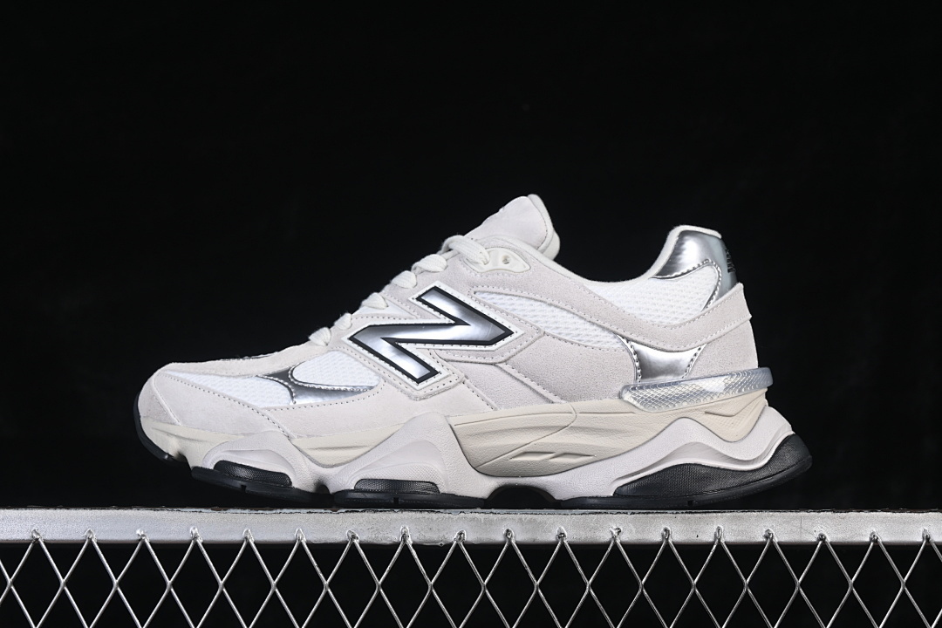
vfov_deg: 18.2
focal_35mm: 75
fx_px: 1962
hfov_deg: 27.0
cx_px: 471
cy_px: 314
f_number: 8
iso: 160
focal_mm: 50
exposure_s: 1/80
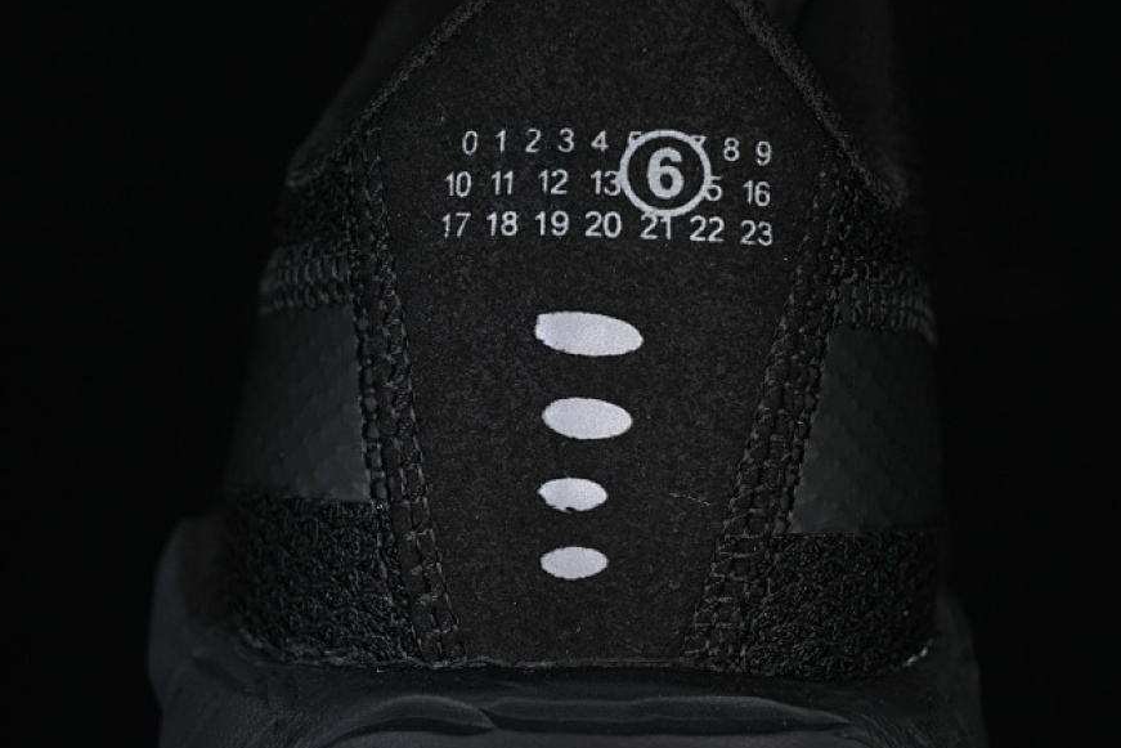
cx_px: 551
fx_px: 2896
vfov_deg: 14.7
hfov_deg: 21.9
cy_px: 397
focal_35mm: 93
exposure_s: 1/50
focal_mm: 50
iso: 160
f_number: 6.3
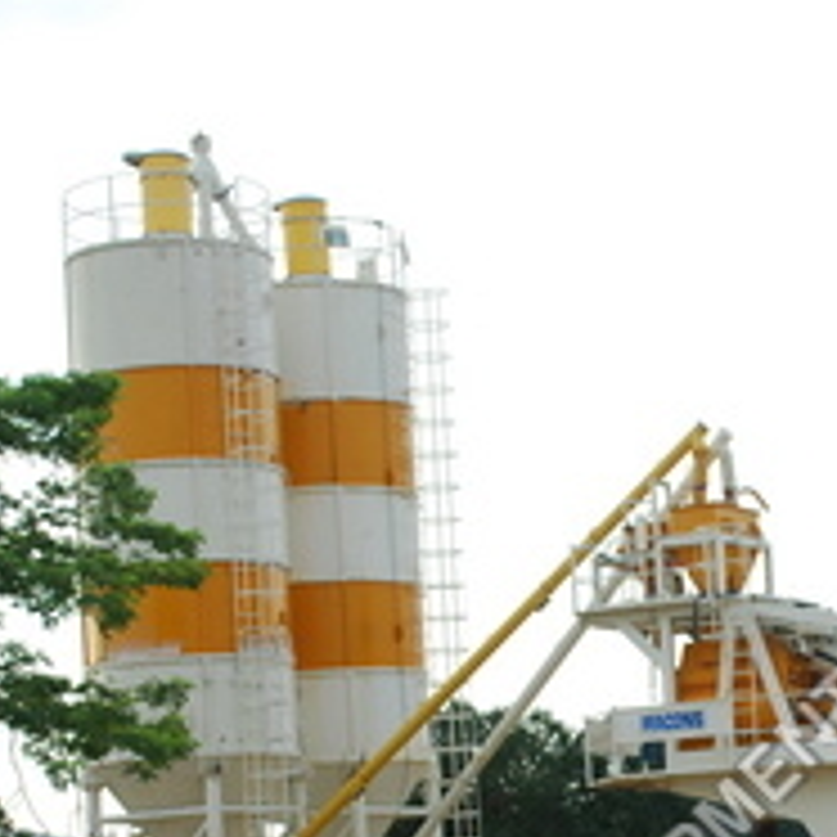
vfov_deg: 15.7
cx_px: 824
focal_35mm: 110
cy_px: 722
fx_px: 3009
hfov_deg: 15.6
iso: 100
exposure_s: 1/100
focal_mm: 32
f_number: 5
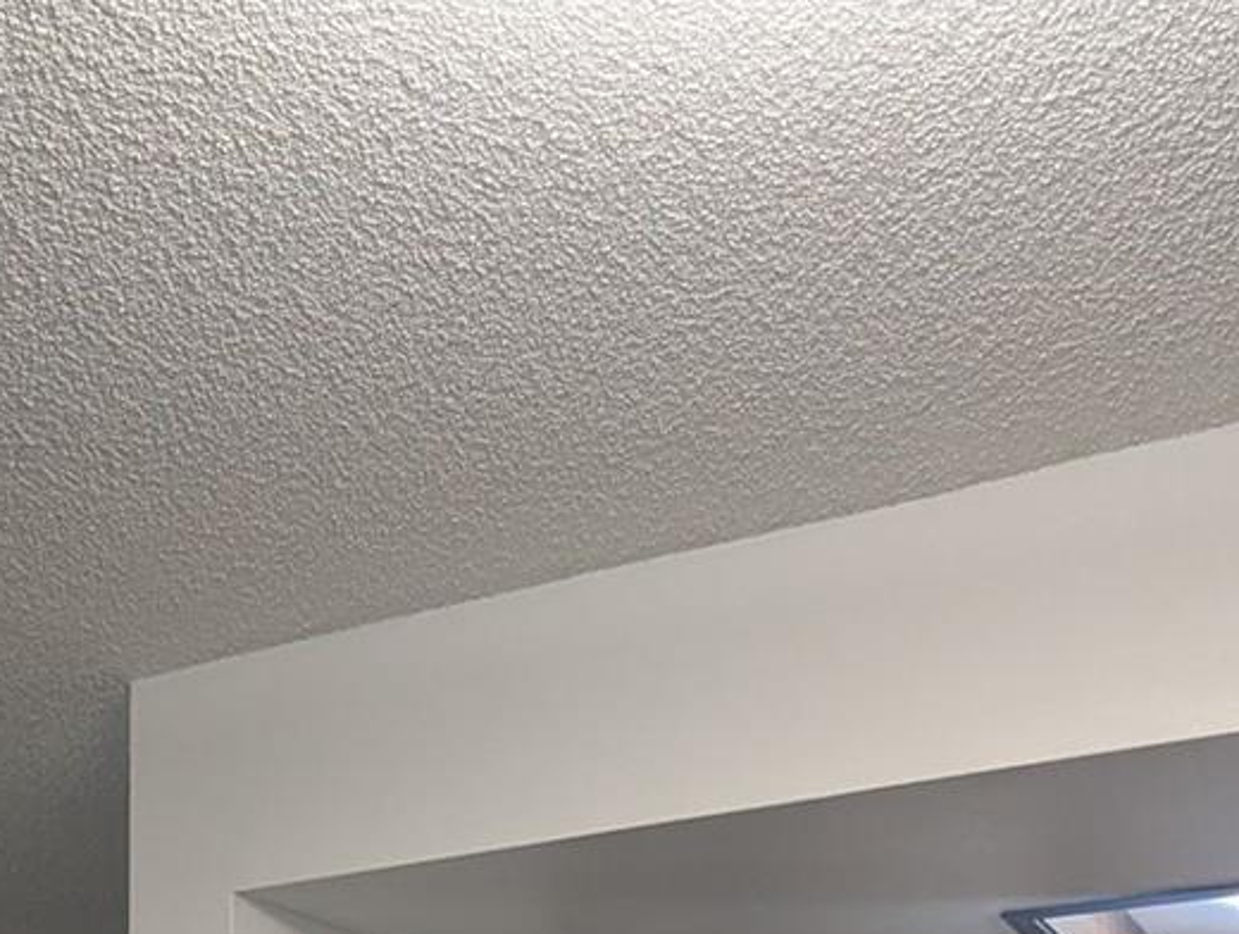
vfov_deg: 24.8
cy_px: 1291
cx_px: 438
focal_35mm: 49
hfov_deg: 38.5
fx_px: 1757
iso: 177
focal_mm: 2.35
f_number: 2.2
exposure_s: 1/40.5
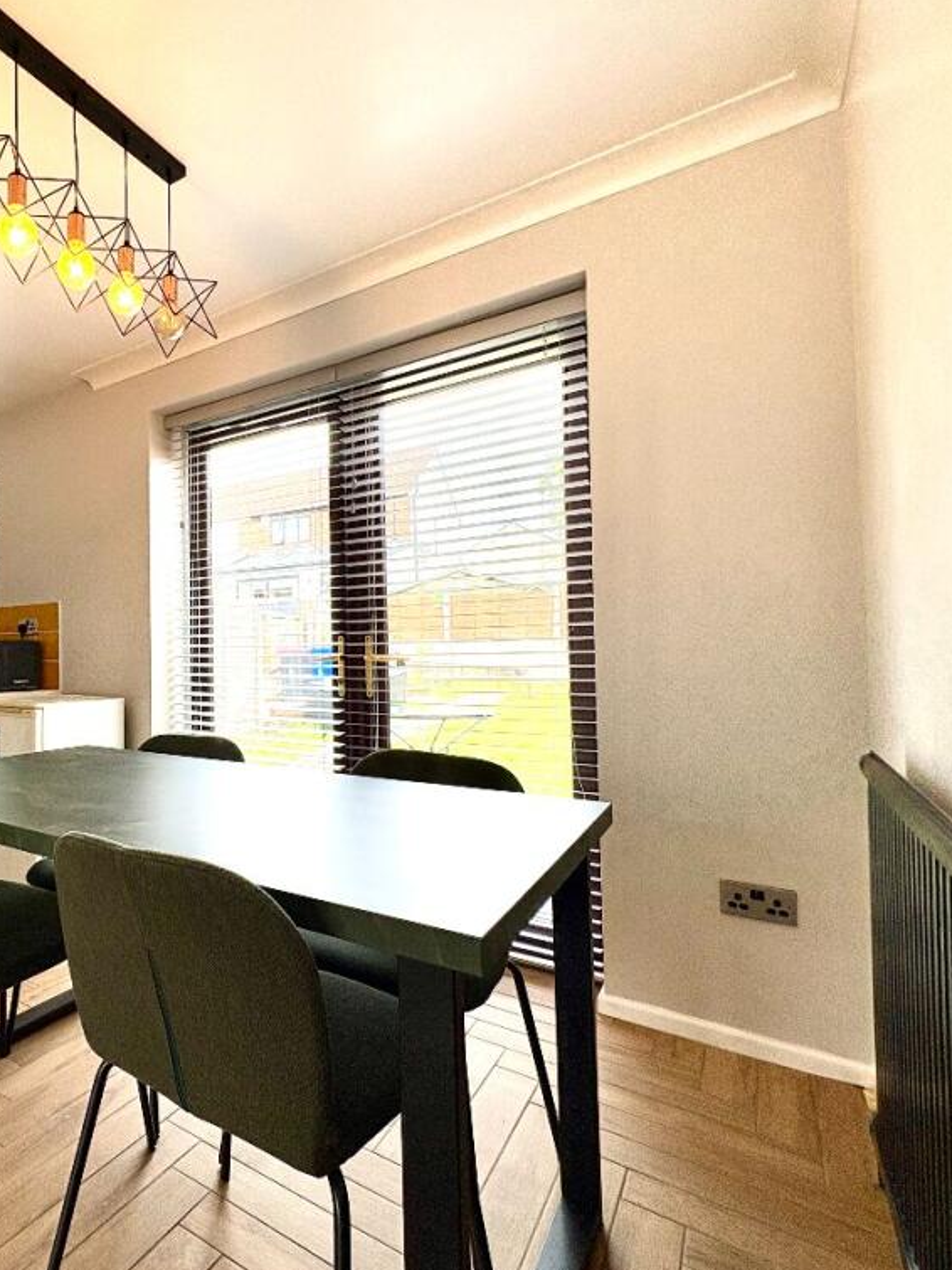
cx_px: 151
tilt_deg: +2.0
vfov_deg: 84.7
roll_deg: +0.6
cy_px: 636
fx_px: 697
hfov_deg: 61.2
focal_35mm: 19
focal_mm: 2.22
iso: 64
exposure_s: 1/168
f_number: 2.2
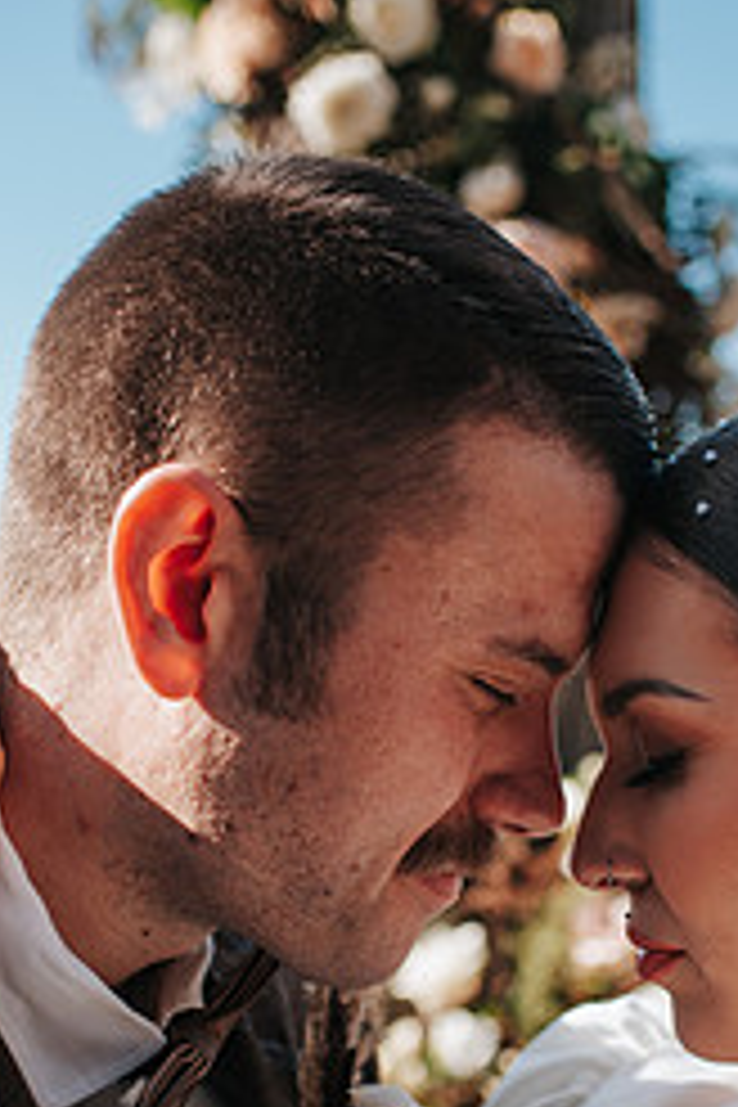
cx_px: 531
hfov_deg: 21.1
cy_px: 828
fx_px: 1968
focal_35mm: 64
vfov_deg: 30.9
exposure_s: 1/640
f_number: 2.8
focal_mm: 35
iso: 100
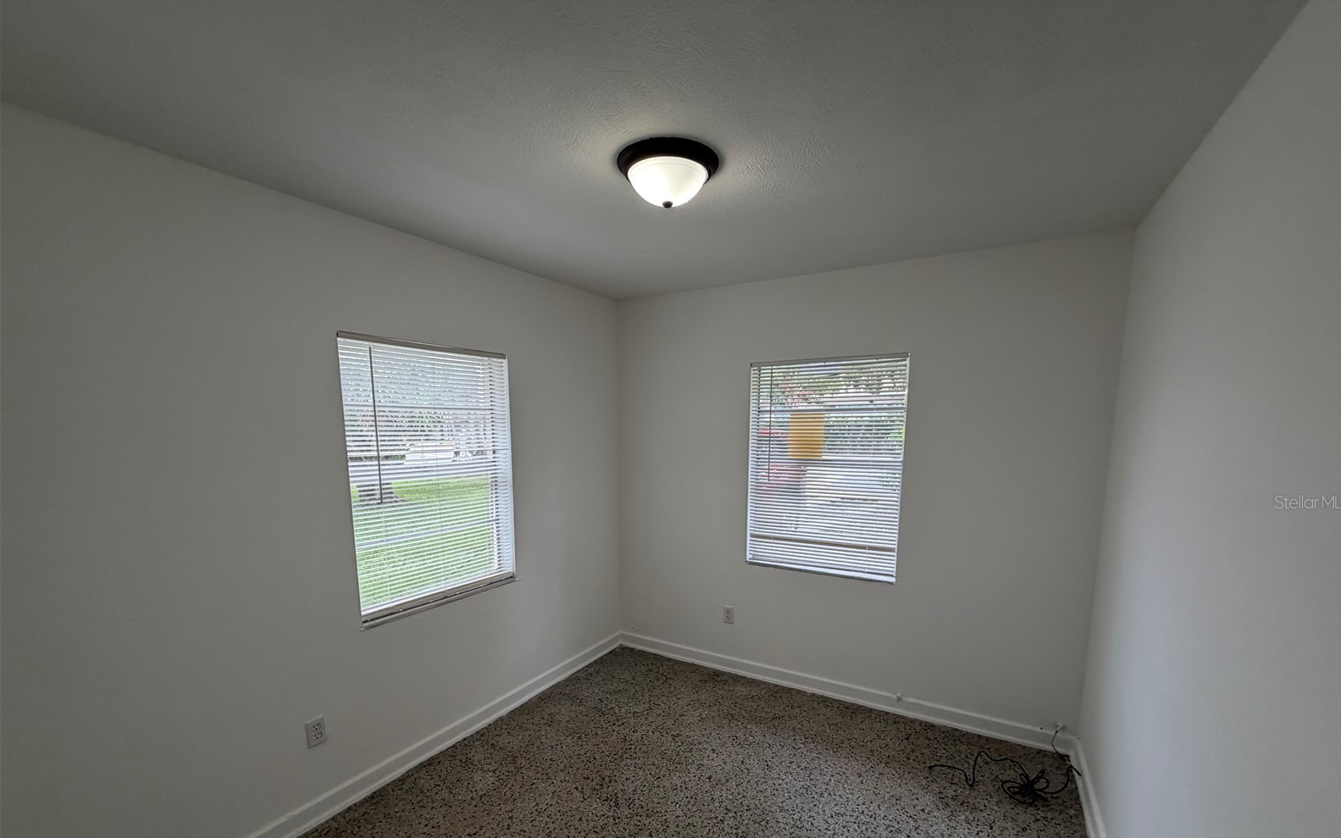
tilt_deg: -8.1
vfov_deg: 74.0
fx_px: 548
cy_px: 502
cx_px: 677
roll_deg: -0.5
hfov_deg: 101.5
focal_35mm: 15
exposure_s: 1/120
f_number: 2.2
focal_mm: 2.22
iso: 125
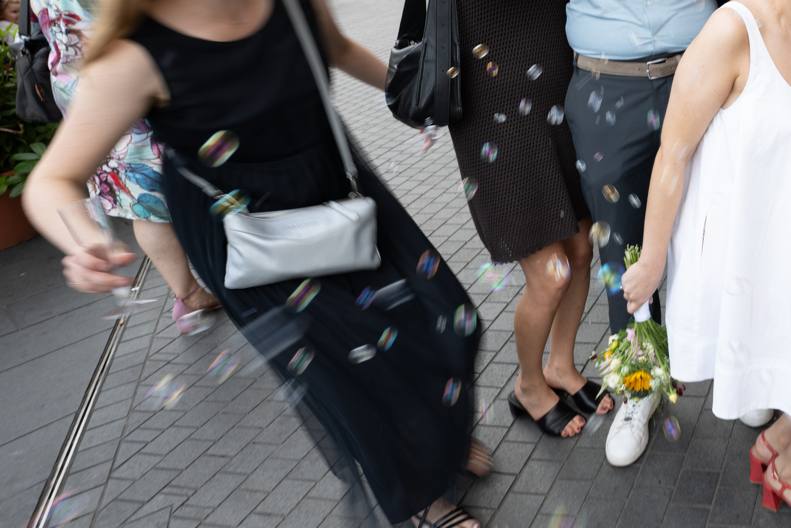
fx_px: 681
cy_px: 101
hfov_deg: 48.6
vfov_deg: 40.5
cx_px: 805
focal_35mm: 31
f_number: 7.1
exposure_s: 1/40
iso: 125
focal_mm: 14
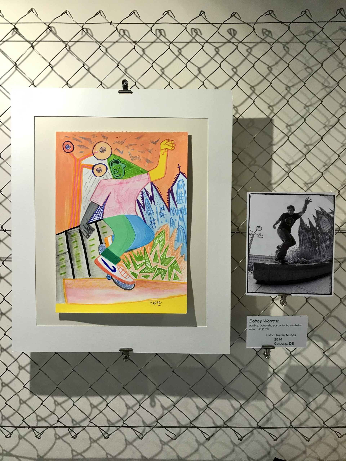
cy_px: 230
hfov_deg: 49.7
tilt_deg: +0.9
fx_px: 373
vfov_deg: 63.4
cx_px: 173
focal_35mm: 28
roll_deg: +0.9
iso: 25
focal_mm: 3.99
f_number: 1.8
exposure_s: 1/33
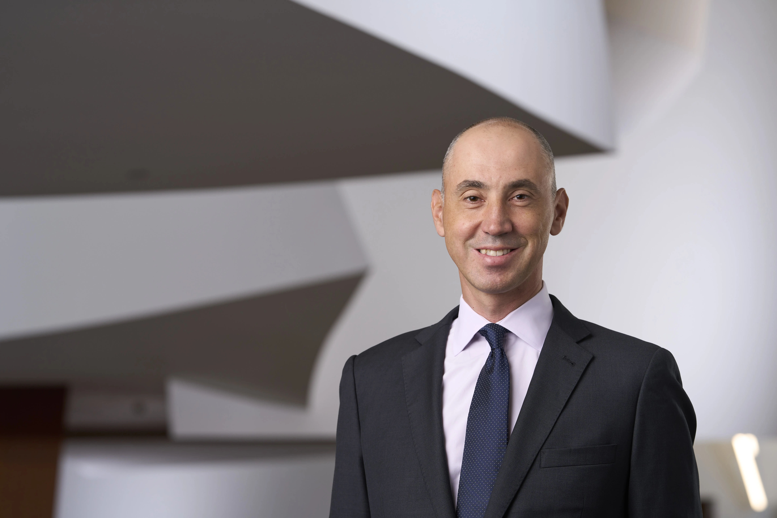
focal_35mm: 135
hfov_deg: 15.2
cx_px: 388
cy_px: 259
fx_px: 2914
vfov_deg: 10.2
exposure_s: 1/60
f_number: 5.6
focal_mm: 135
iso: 200
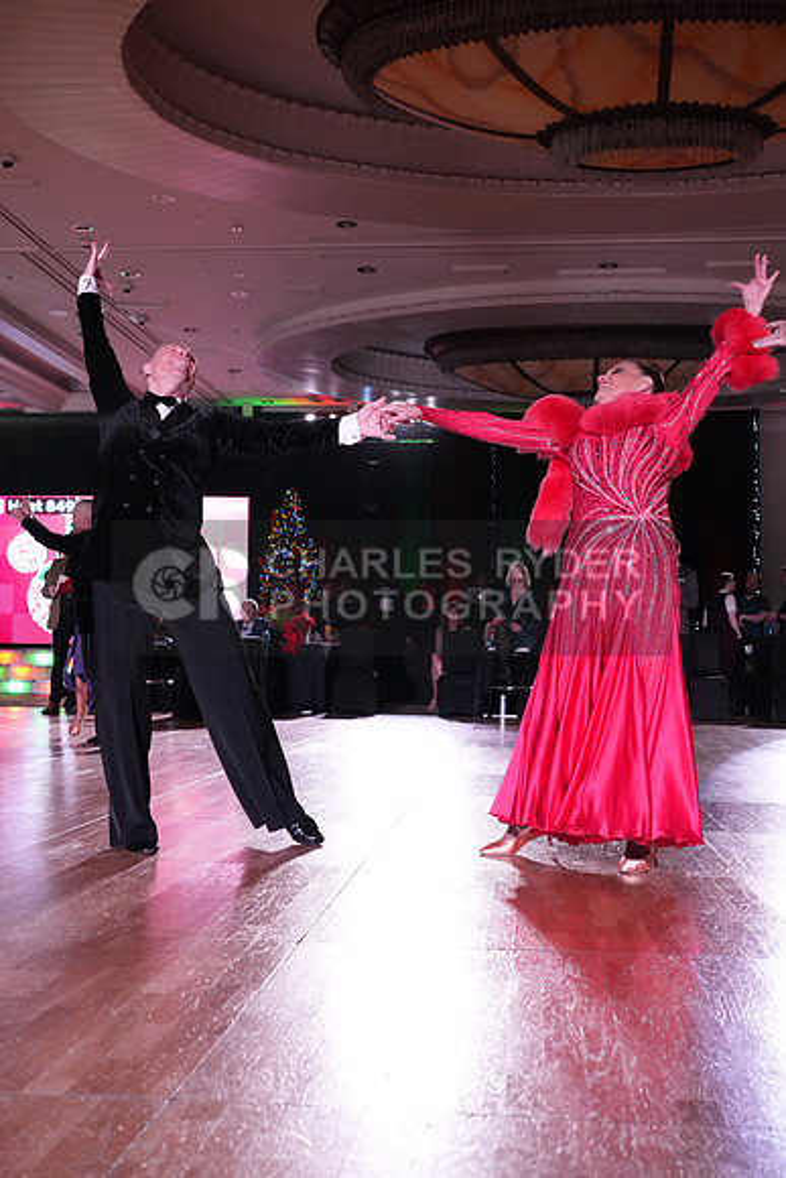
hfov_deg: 33.4
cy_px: 589
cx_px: 393
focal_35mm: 40
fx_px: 1309
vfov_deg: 48.4
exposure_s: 1/320
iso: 5000
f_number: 5.6
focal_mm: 40
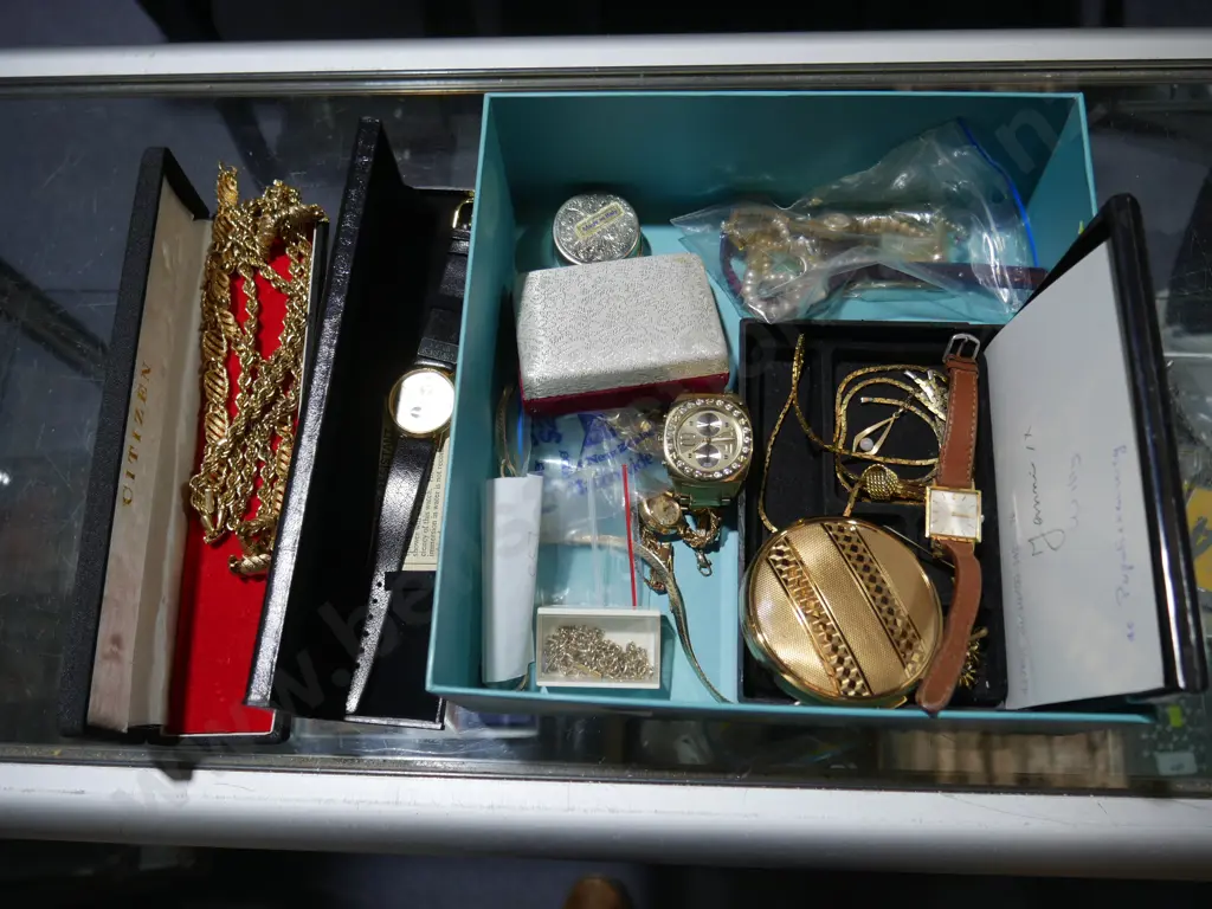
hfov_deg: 63.4
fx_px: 980
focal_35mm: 28
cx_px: 606
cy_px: 454
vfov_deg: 49.7
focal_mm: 14
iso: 200
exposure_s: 1/100
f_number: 3.5
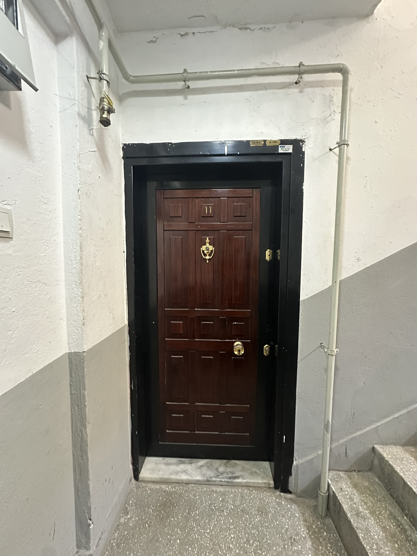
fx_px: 225
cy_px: 278
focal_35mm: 14
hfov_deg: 85.7
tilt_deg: -3.1
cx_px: 208
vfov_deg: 102.1
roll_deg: -1.2
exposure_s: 1/33
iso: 1250
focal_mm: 2.22
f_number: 2.2
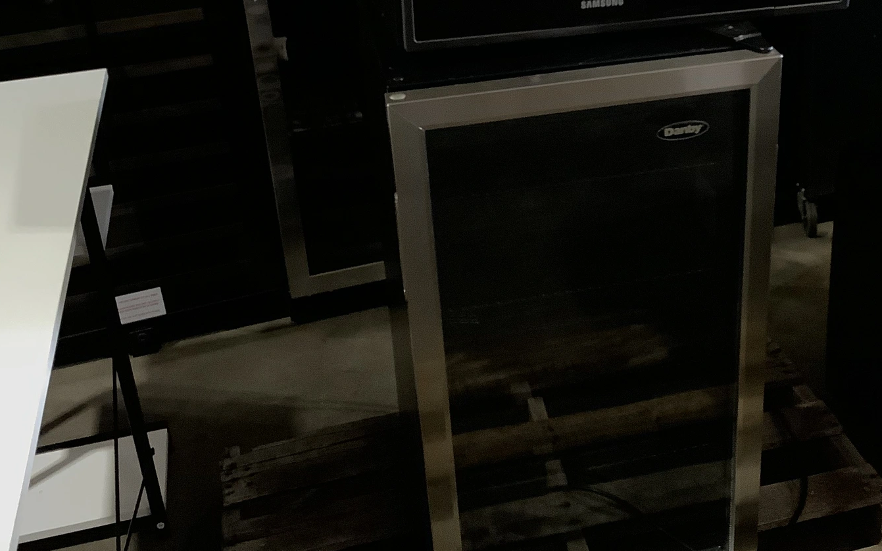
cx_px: 591
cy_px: 156
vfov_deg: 26.1
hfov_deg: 40.5
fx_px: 1178
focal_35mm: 49
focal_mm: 3.3
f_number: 2.4
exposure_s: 1/60
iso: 320
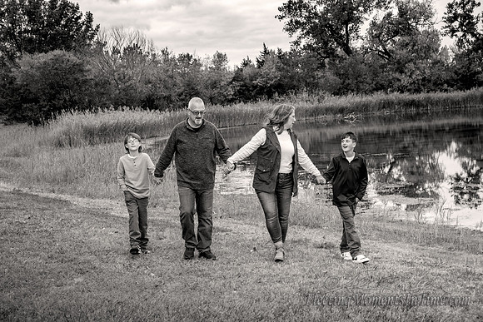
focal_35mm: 50
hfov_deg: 39.6
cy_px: 161
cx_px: 242
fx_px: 671
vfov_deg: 27.0
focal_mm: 50
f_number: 5.6
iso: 320
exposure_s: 1/125
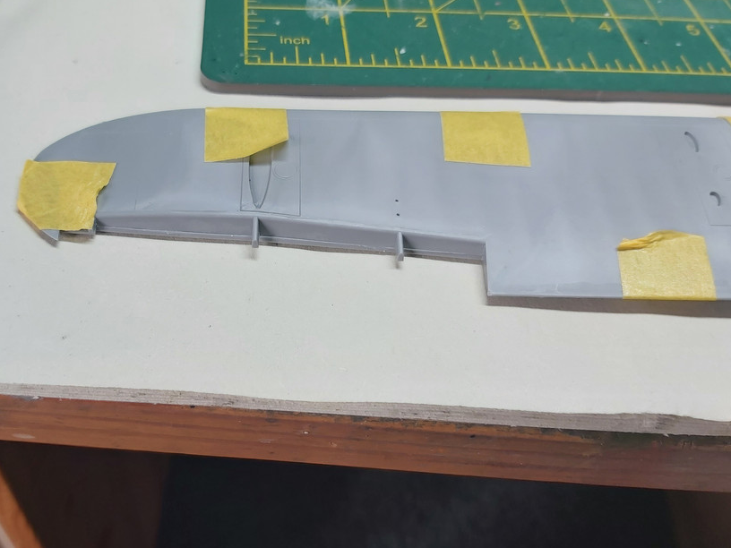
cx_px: 284
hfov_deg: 53.5
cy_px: 281
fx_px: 718
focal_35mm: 34
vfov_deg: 41.8
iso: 64
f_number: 1.7
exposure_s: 1/134
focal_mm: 3.92
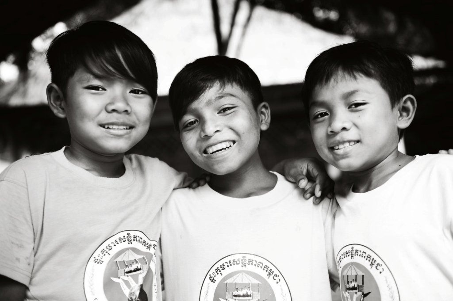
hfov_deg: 36.3
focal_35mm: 55
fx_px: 692
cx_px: 226
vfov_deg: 24.6
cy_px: 150
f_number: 2.8
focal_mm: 55
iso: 200
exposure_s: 1/400
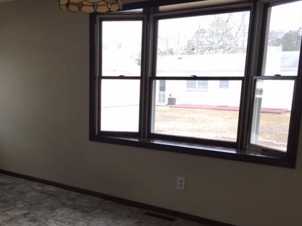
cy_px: 163
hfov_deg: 42.5
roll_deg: -0.2
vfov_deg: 32.4
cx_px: 105
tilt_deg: -11.3
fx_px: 384
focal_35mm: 44
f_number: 2.2
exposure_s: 1/120
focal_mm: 4.15
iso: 50
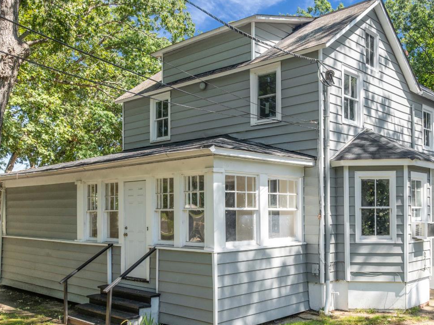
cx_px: 300
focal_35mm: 37
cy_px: 214
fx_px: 463
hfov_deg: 49.0
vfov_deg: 38.2
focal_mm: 12.29
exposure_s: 1/800
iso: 180
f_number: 2.8
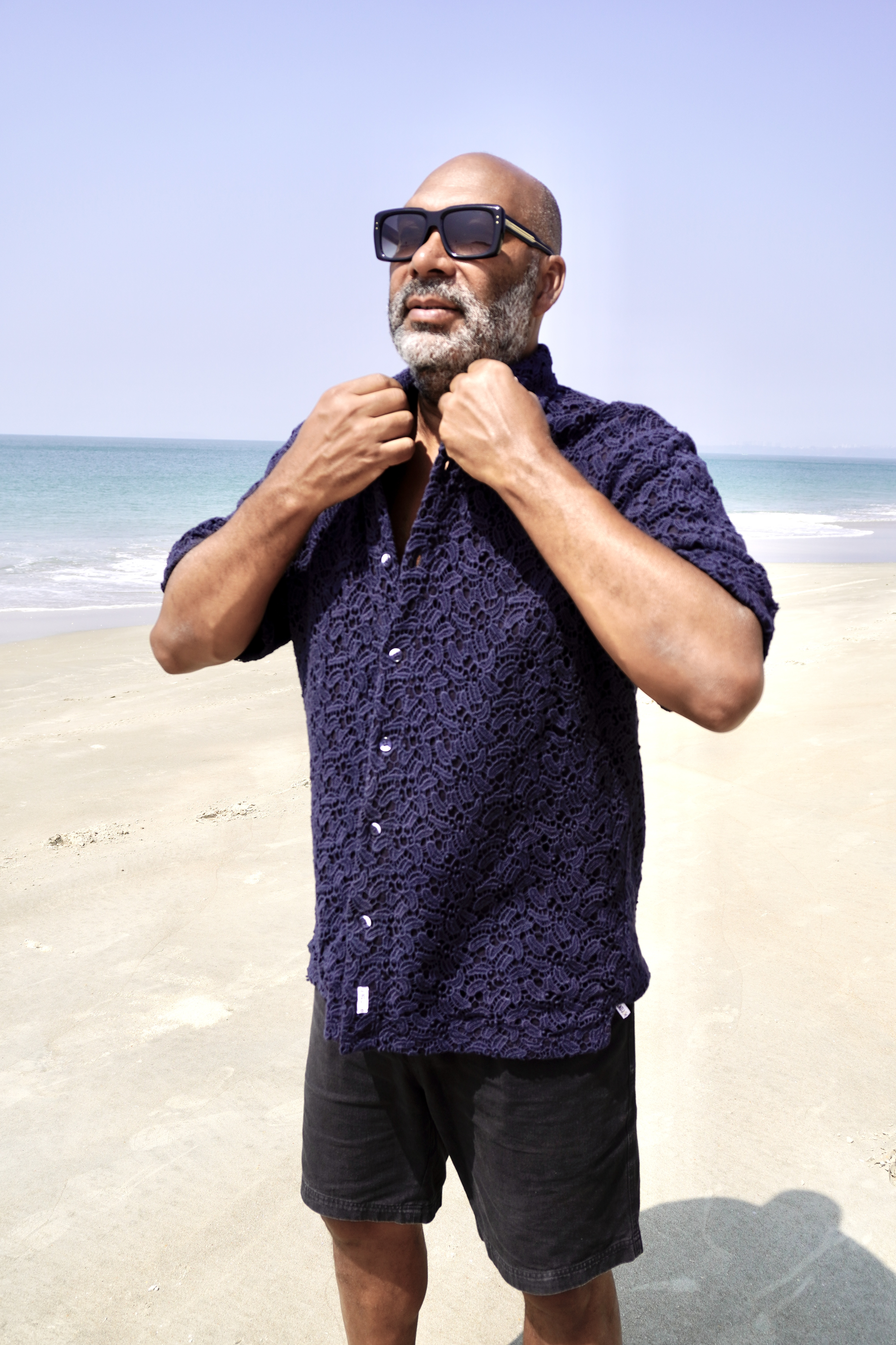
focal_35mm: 32
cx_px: 448
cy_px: 672
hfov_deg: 41.7
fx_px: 1176
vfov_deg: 59.5
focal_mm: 21
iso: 100
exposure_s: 1/1000
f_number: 5
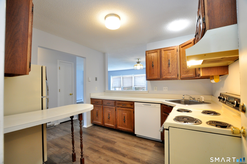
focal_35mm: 15
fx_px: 103
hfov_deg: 100.5
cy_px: 82
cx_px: 124
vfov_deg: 77.2
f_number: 5
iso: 500
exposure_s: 1/15
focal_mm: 10
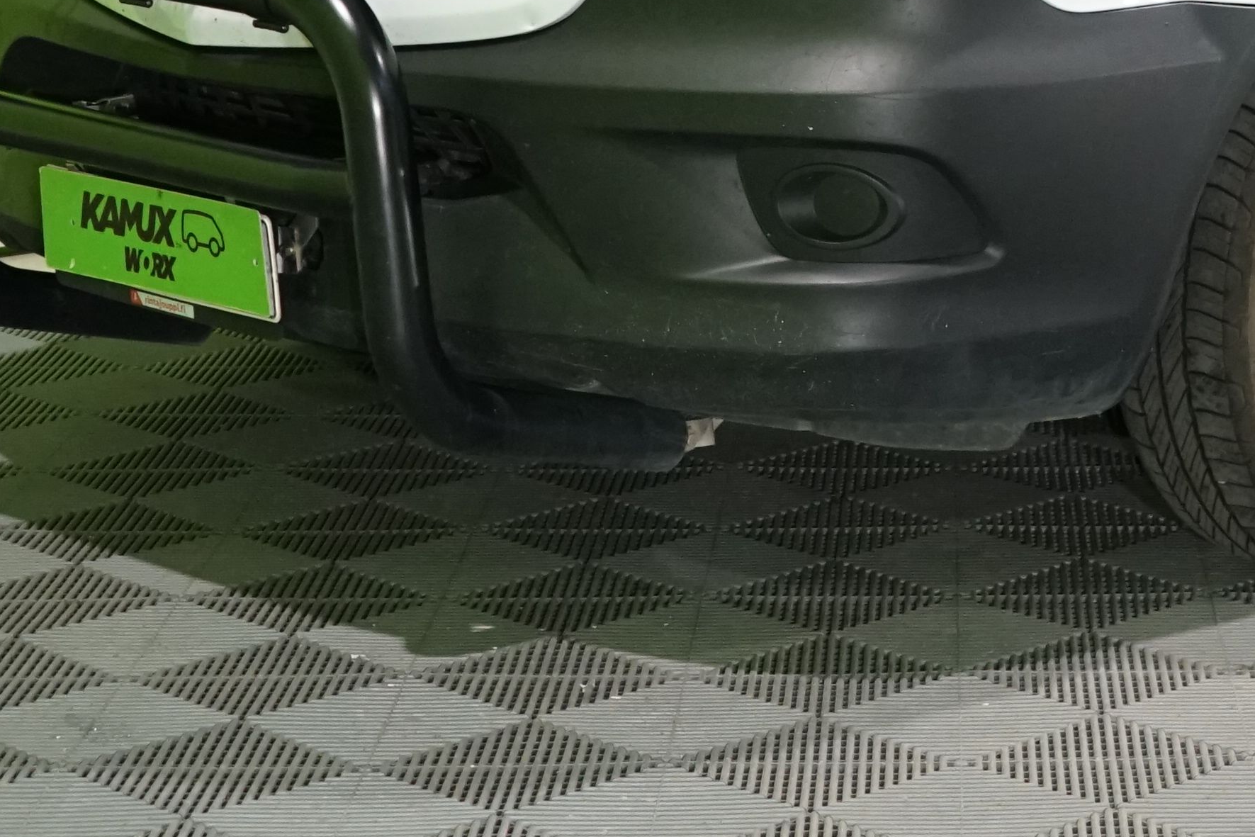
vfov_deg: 12.2
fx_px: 3660
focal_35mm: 105
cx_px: 1341
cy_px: -532
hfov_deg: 18.8
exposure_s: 1/125
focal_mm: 31
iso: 2000
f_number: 4
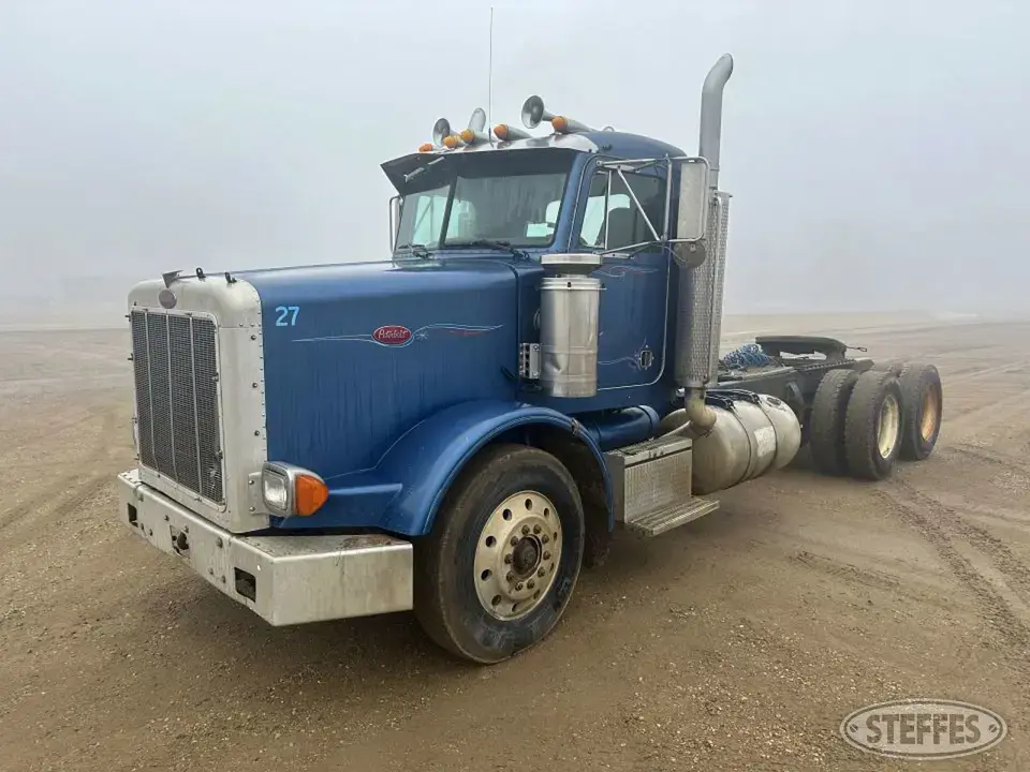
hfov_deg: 71.6
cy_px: 386
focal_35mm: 24
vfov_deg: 56.8
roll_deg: +1.0
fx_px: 714
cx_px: 515
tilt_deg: -7.6
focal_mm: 6.86
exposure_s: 1/1321
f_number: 1.78
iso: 80
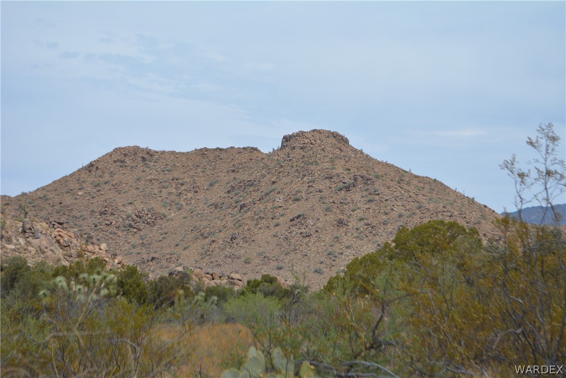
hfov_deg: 24.6
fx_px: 1298
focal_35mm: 82
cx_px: 283
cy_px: 189
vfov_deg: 16.6
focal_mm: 55
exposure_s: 1/2000
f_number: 7.1
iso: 400
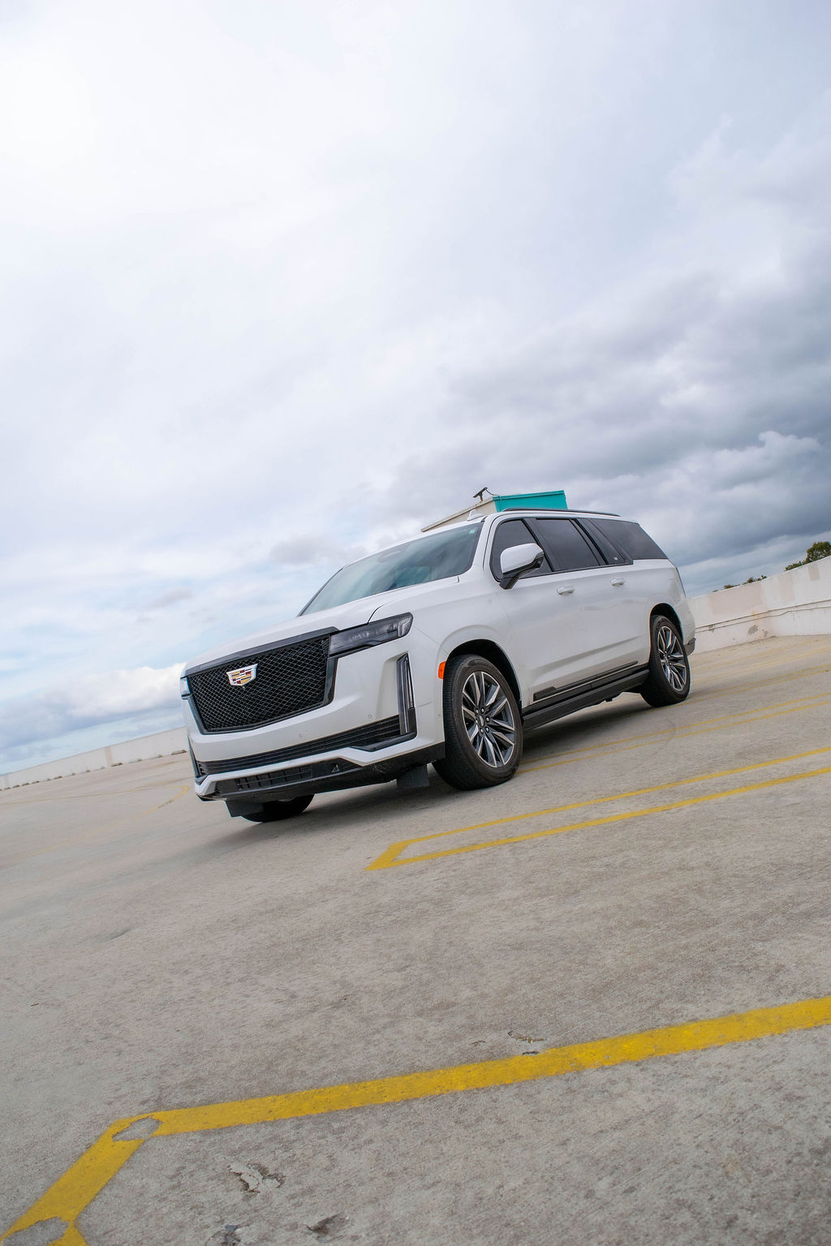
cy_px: 623
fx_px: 935
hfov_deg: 47.9
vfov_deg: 67.4
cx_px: 416
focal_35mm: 27
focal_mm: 18
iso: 400
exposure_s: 1/1600
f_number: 7.1
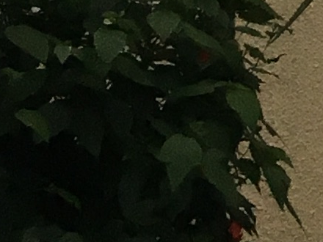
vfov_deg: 4.9
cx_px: 1029
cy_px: -826
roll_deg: +2.2
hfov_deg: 6.6
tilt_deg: +15.7
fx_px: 2482
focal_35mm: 266
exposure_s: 1/40
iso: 25
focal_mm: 4.15
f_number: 2.2
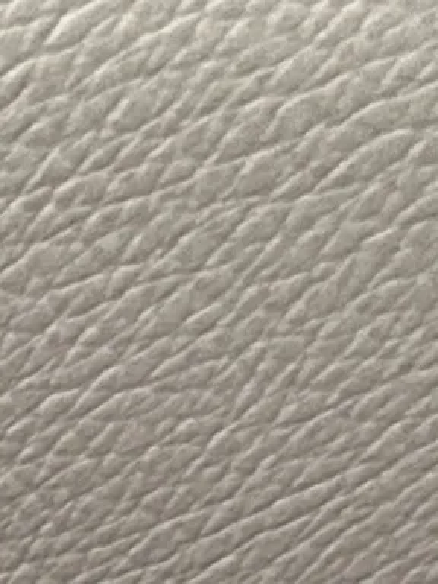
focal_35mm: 160
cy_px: 1825
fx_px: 2699
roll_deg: +10.6
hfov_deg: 8.0
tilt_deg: -35.0
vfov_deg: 9.4
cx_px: -870
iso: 40
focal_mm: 2.22
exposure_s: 1/99
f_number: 2.2
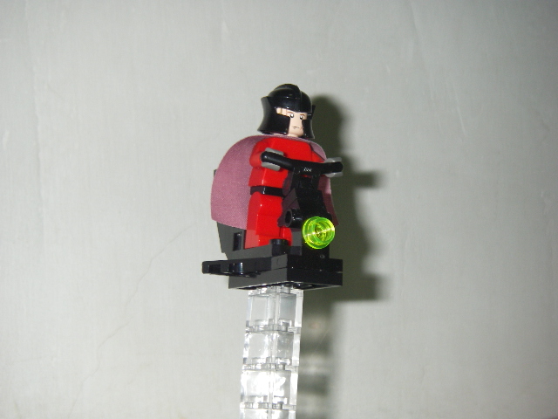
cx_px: 279
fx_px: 1161
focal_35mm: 72
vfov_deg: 20.4
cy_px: 210
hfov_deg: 27.0
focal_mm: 11.9
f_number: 3.8
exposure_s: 1/60
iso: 160
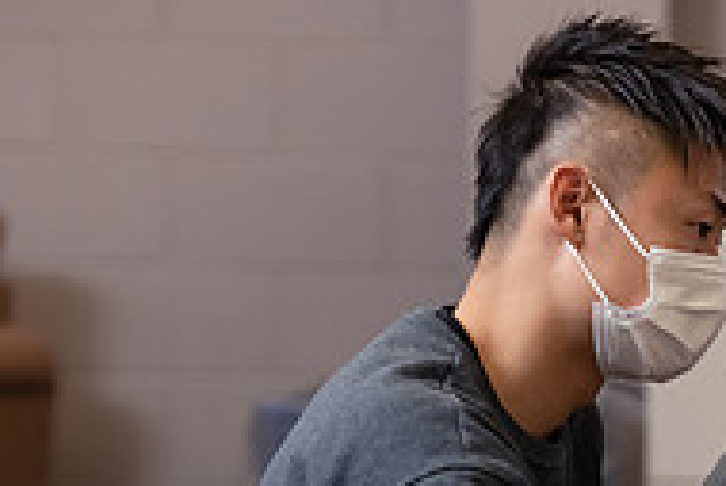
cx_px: 890
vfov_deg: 4.1
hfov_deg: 6.1
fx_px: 6761
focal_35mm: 335
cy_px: 511
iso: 1250
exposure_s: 1/200
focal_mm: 110
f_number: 4
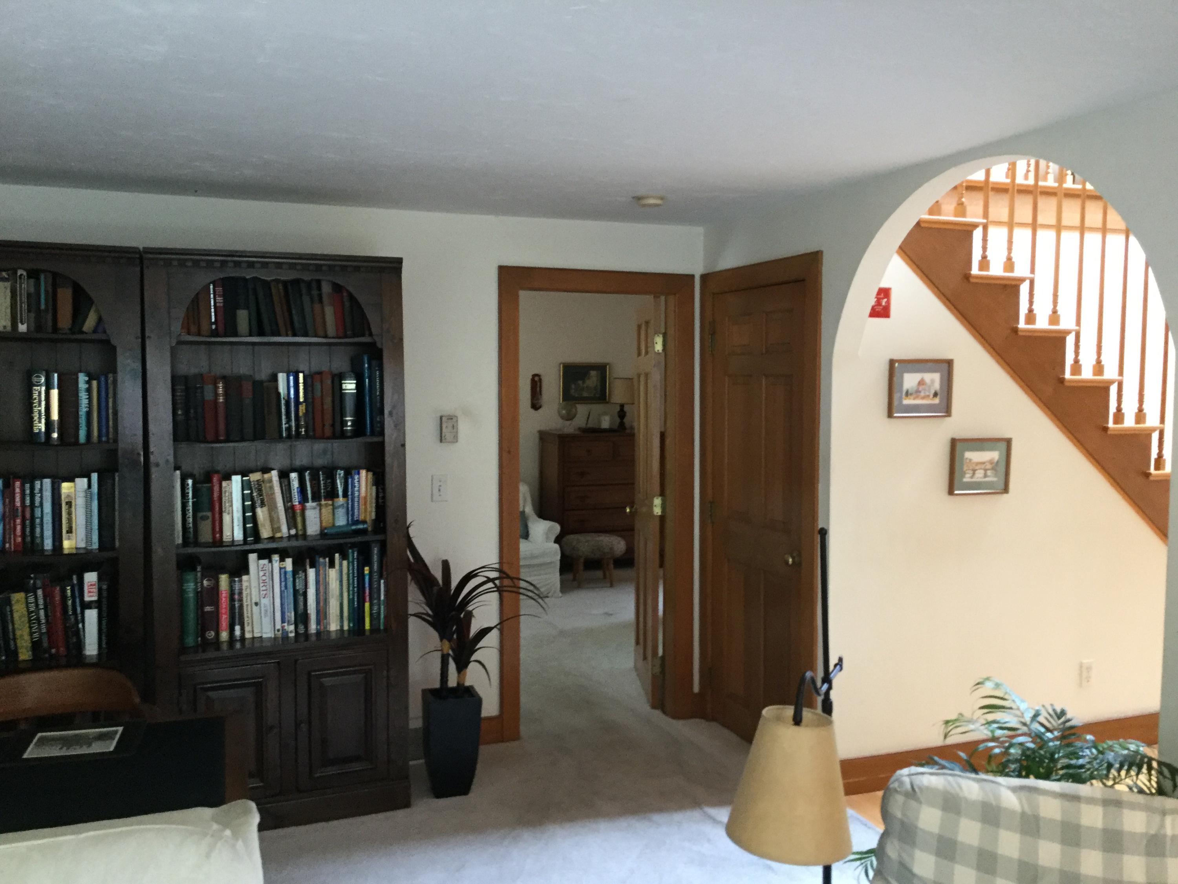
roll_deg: -0.2
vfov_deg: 45.4
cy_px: 442
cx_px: 589
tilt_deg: -2.0
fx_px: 1055
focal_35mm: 31
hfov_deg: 58.4
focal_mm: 3.3
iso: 125
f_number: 2.4
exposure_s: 1/30
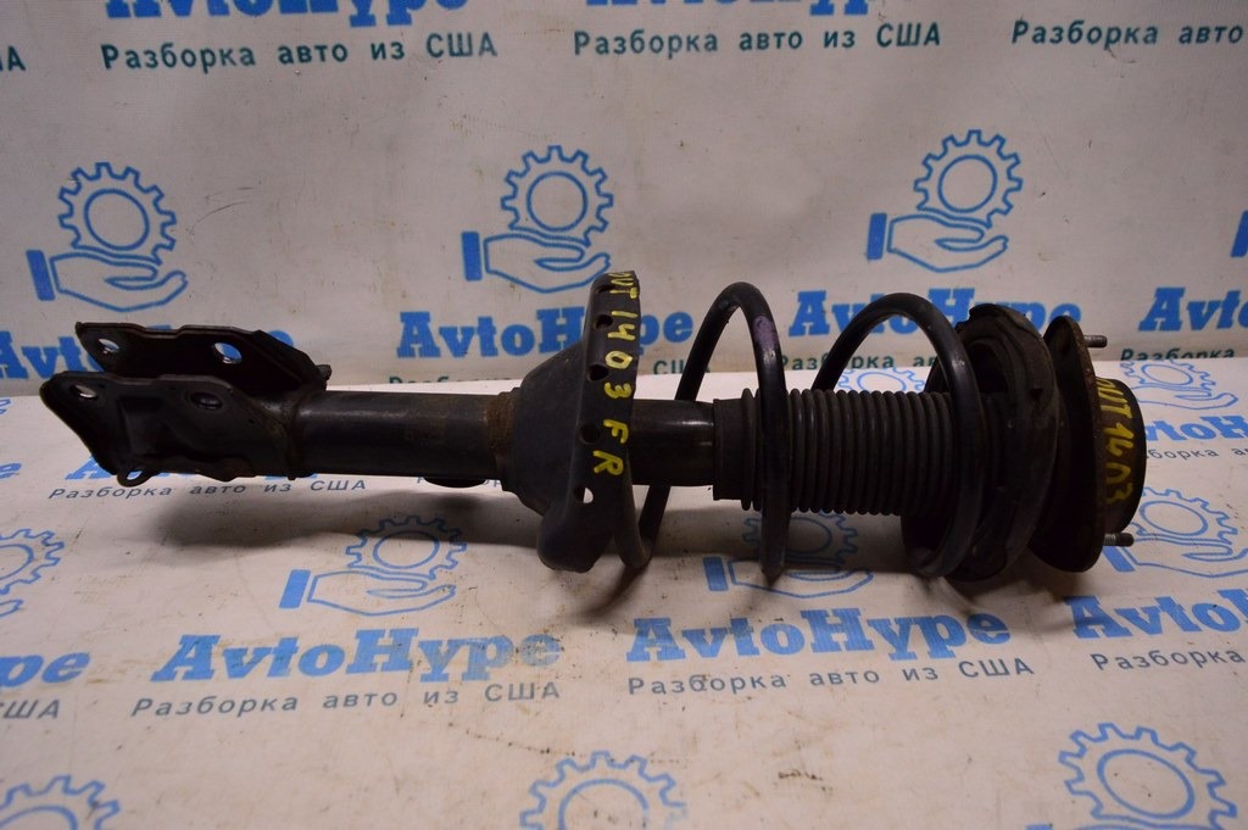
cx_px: 624
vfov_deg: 47.9
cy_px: 415
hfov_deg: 67.4
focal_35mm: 27
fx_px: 935
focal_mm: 18
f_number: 4
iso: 1600
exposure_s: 1/400
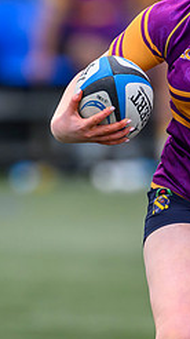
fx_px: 11919
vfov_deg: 1.6
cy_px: 138
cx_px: 290
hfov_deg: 0.9
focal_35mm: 1328
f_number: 3.5
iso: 640
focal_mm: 400
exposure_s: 1/1600
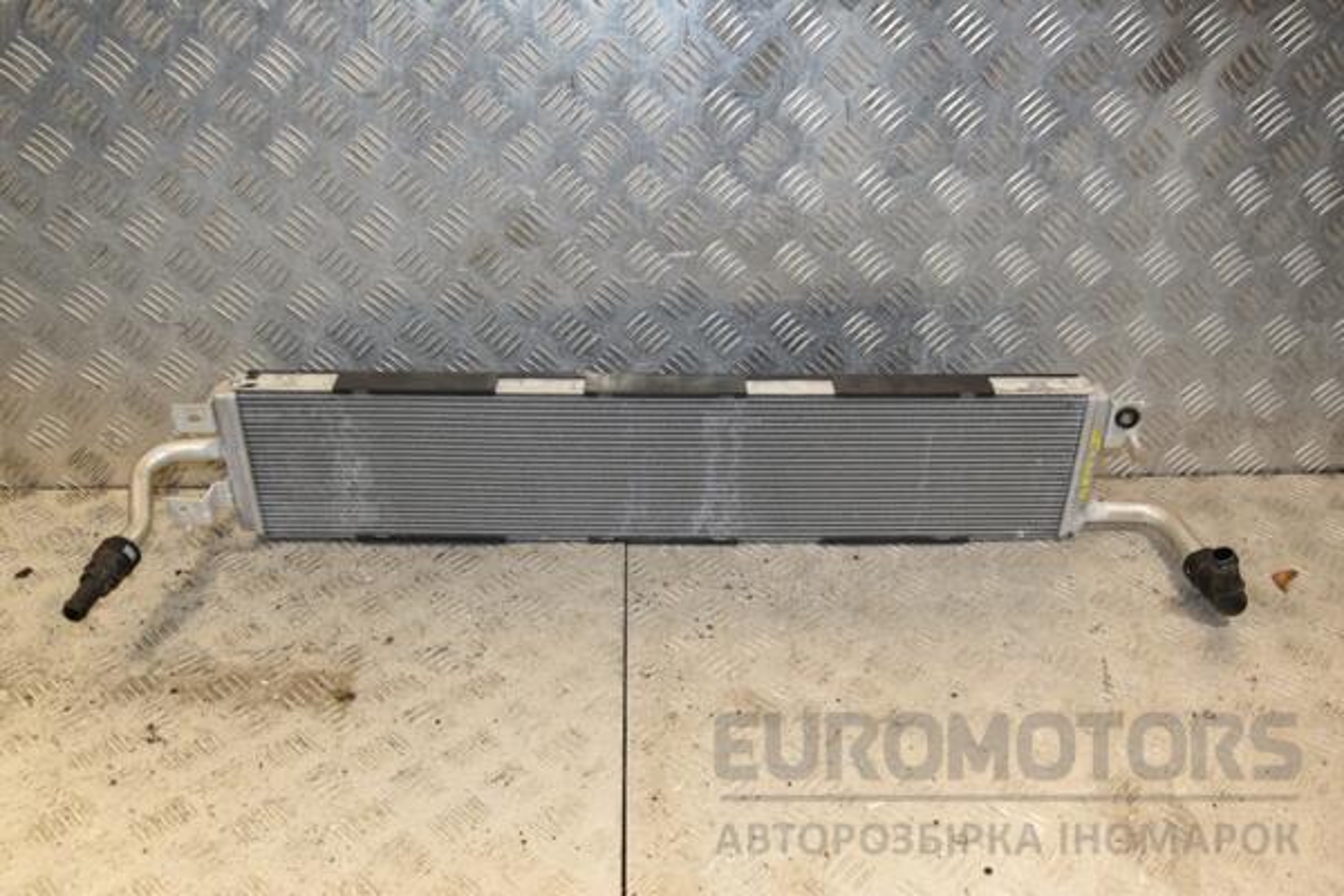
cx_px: 672
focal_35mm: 33
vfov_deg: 40.0
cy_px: 448
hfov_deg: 57.2
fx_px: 1232
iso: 800
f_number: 7.1
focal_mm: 22
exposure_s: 1/200
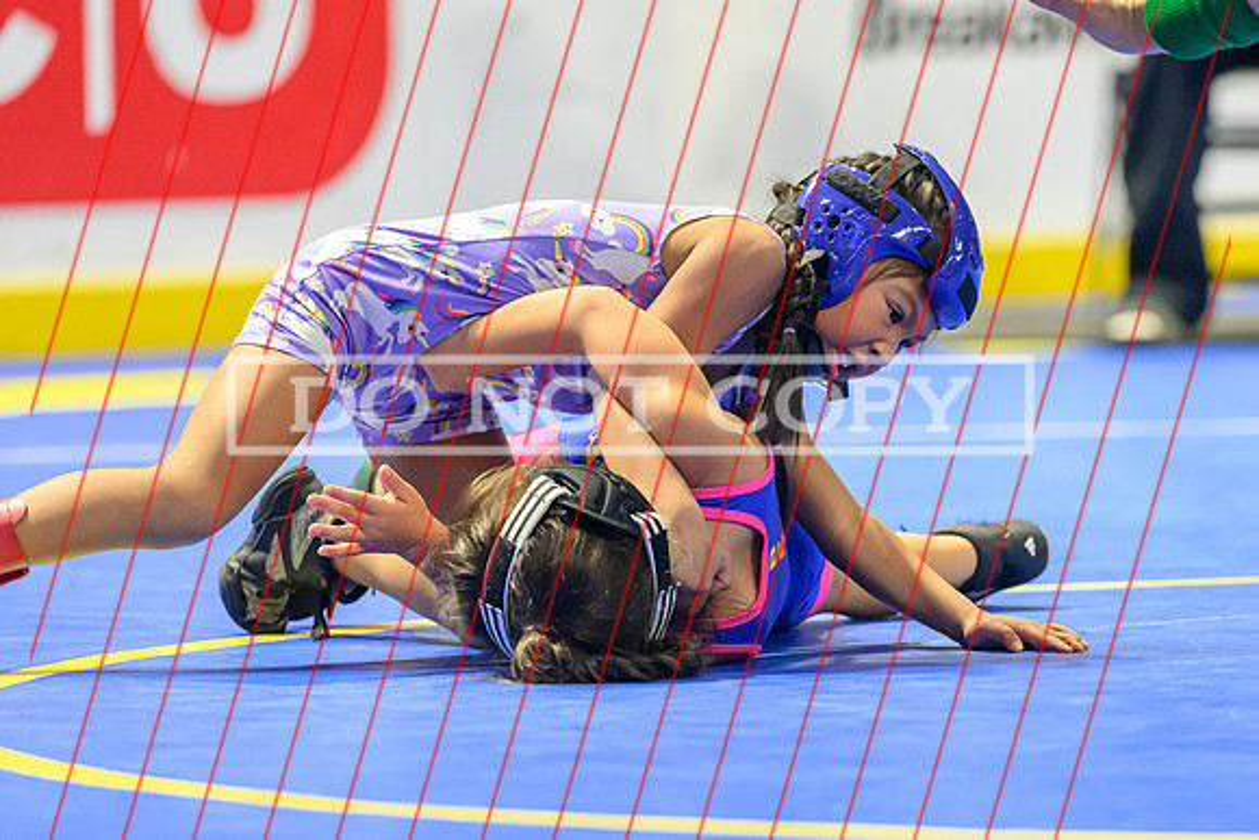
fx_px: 10645
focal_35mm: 304
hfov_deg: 6.8
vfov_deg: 4.5
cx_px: 903
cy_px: 577
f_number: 3.5
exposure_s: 1/800
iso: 9000
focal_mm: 200
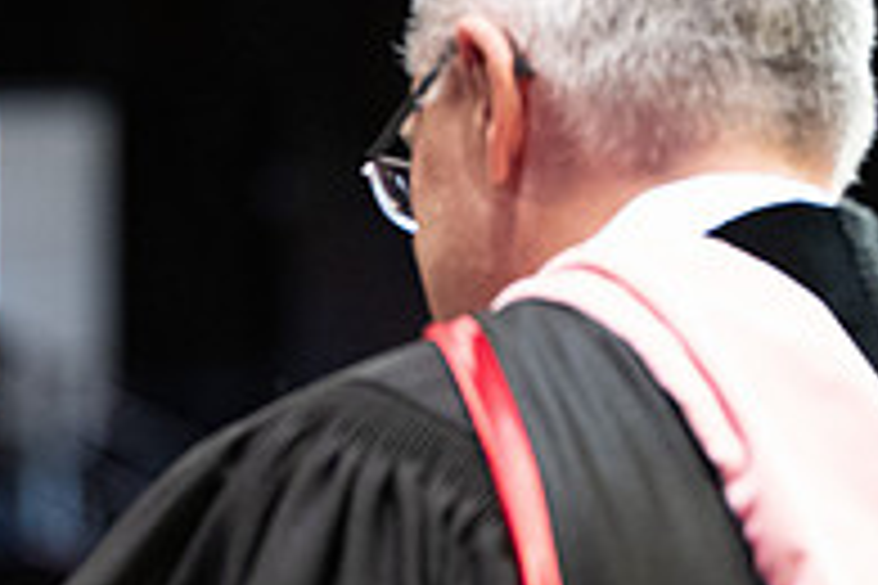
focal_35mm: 417
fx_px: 10169
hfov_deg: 4.9
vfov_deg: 3.3
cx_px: 74
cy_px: 443
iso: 2500
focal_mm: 110
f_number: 3.2
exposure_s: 1/400
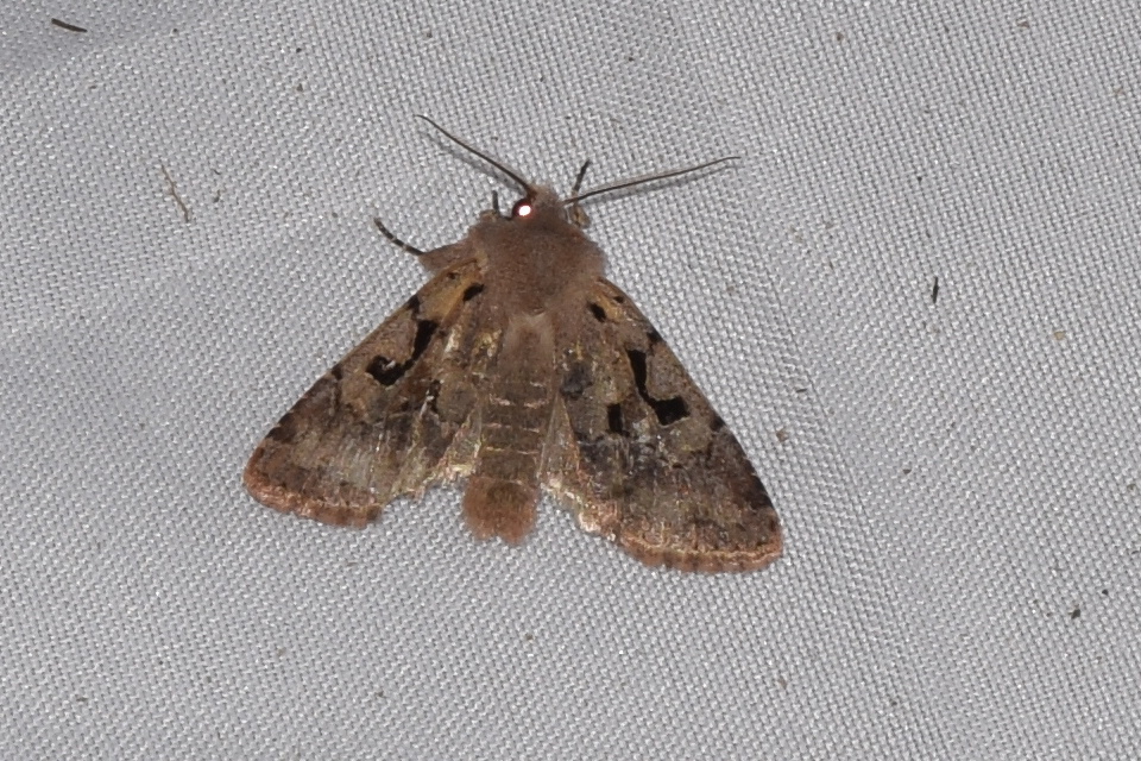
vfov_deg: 8.2
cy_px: 380
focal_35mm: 168
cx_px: 570
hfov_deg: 12.2
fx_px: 5324
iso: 100
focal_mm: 112
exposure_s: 1/160
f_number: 13
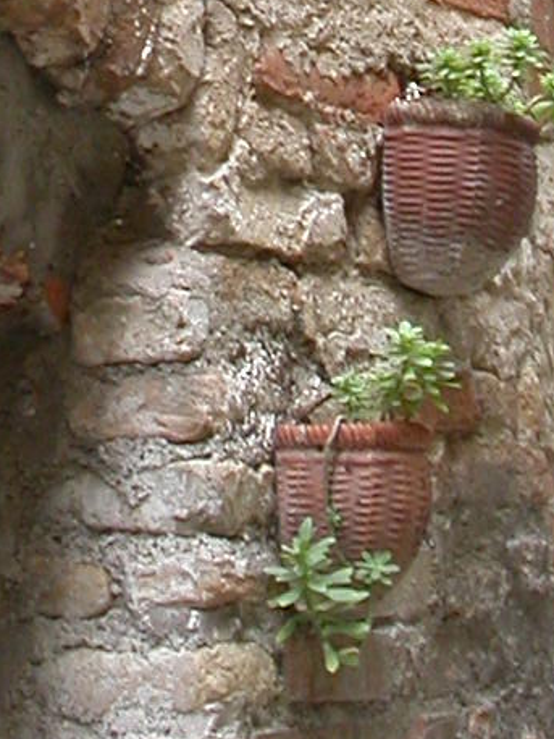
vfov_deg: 10.0
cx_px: -23
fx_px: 4031
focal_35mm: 189
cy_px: -513
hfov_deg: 7.8
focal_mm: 7.85
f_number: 3.7
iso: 100
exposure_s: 1/69.7
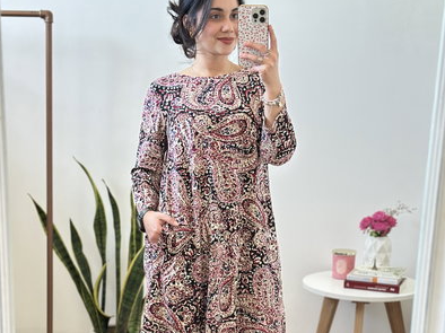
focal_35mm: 65
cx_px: 220
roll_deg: -2.1
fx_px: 835
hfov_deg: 29.8
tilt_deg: -20.4
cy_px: 242
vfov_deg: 22.4
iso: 160
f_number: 1.78
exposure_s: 1/60
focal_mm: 6.86
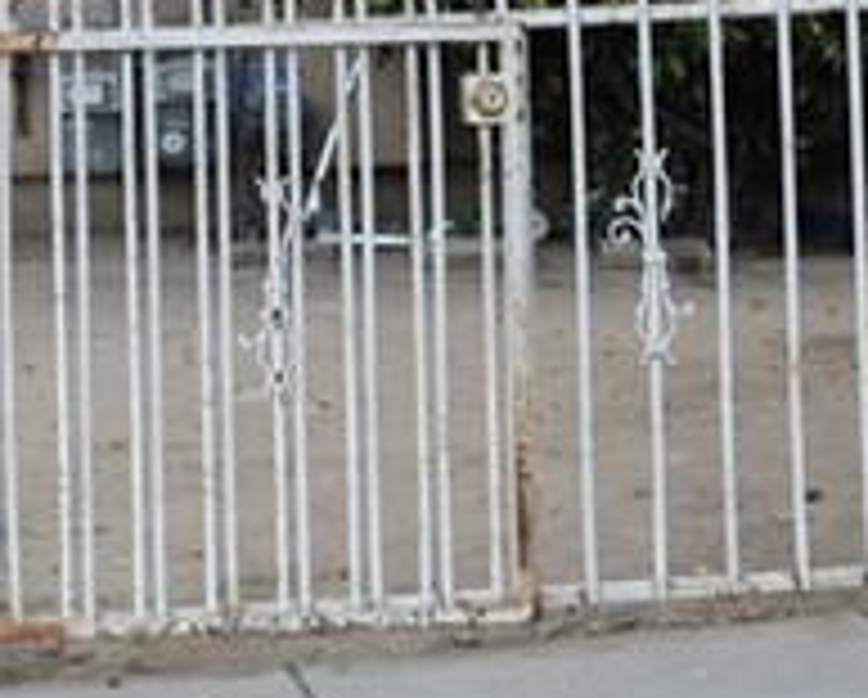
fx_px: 5249
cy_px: -511
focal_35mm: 204
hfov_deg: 9.4
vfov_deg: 7.4
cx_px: 274
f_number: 5
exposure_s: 1/110
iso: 160
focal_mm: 27.5
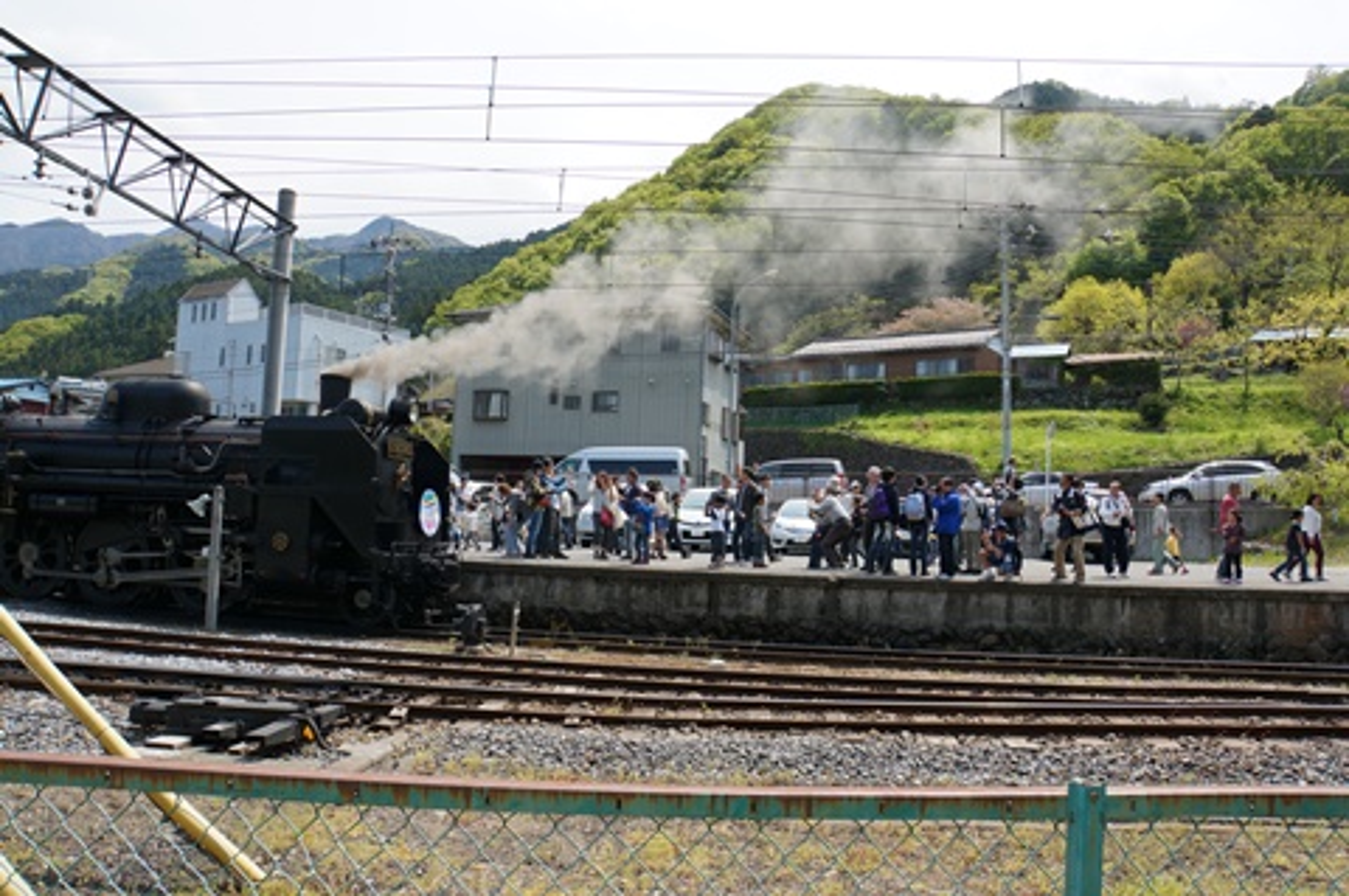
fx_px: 1011
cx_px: 674
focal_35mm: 27
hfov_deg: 67.4
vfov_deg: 47.8
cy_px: 448
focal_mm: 18
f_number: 9
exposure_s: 1/100
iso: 100
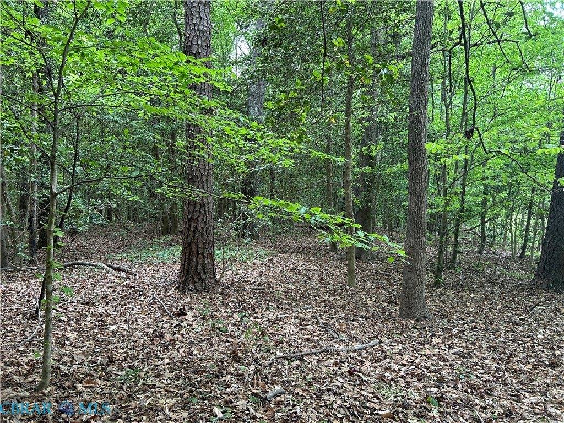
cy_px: 212
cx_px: 282
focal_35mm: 26
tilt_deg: -0.8
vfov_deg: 53.1
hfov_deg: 67.3
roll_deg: -1.0
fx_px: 424
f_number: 1.5
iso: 160
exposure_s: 1/60
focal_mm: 5.7
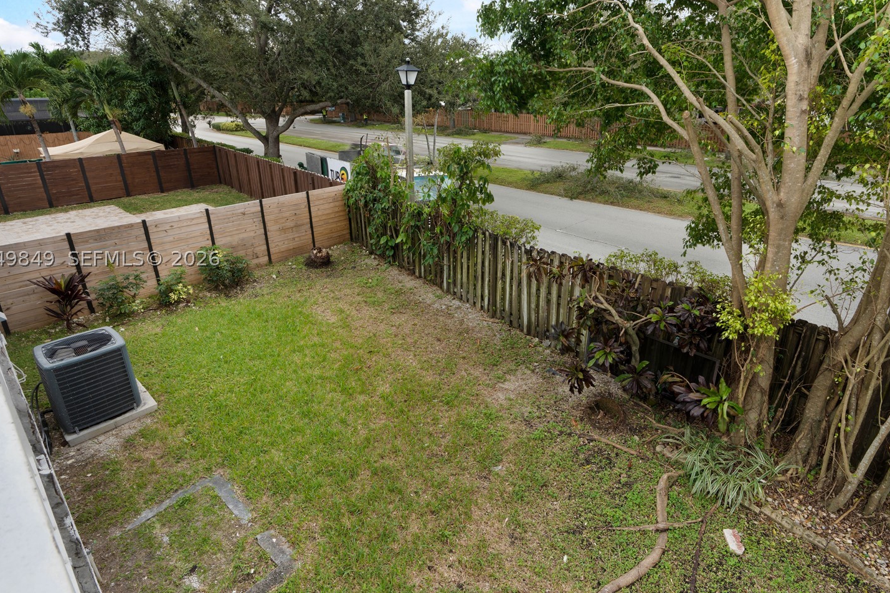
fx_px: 470
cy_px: 258
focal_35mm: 19
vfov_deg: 64.3
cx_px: 465
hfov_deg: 86.9
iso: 80
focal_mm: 16
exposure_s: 1/10
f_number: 11
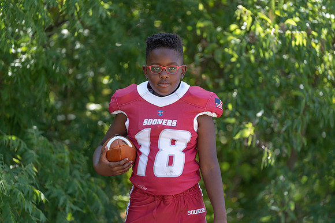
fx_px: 1405
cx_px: 168
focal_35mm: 151
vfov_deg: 9.1
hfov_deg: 13.6
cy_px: 112
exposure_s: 1/320
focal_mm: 151
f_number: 2.8
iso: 100
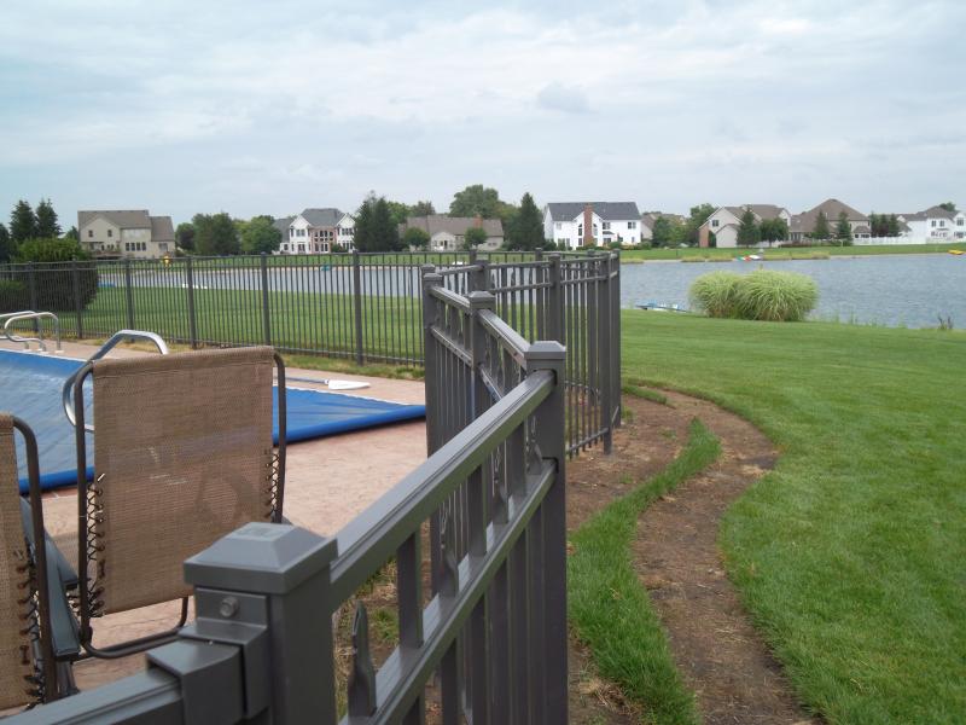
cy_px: 362
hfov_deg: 50.1
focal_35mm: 37
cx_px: 483
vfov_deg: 38.7
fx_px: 1033
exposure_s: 1/280
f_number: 4
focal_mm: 6.6
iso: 80
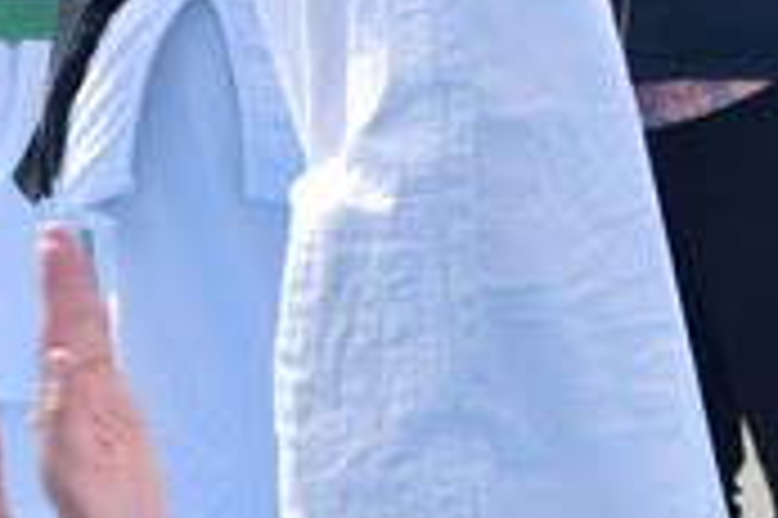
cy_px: 867
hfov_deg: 4.6
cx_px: 130
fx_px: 9608
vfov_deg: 3.1
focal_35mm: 445
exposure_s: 1/500
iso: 100
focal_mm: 50
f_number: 5
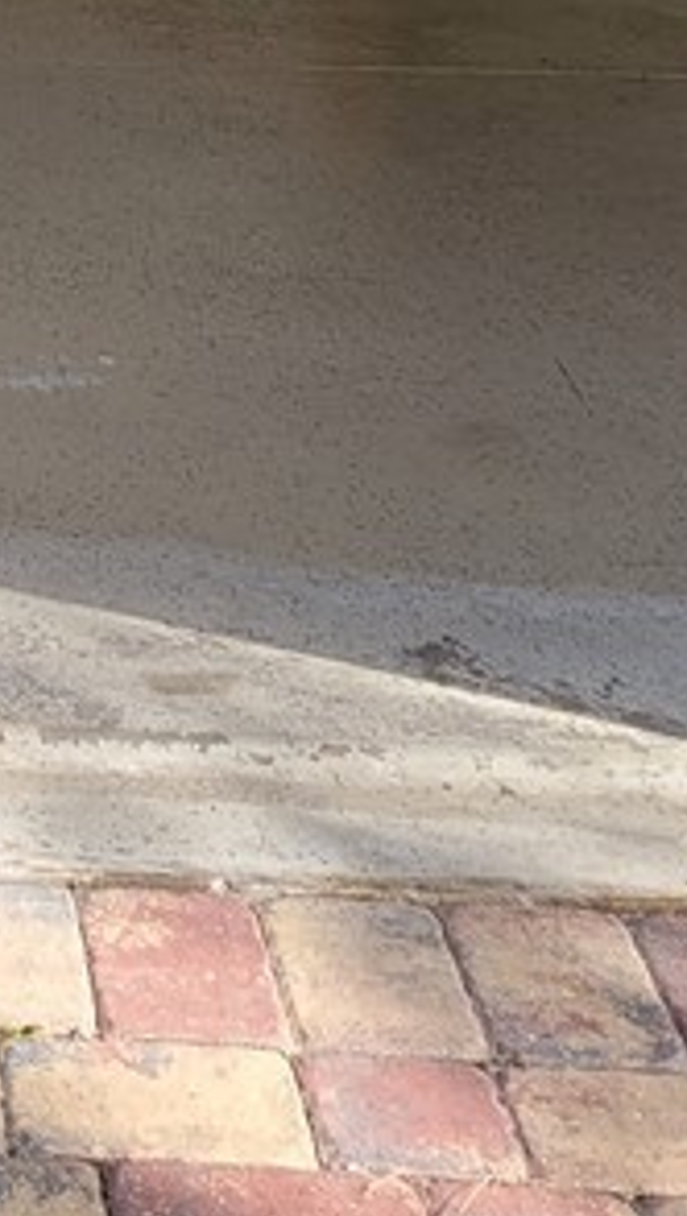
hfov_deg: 12.2
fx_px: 2939
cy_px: -74
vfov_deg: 22.3
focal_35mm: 91
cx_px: -584
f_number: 1.8
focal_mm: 6.7
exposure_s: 1/219
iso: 16
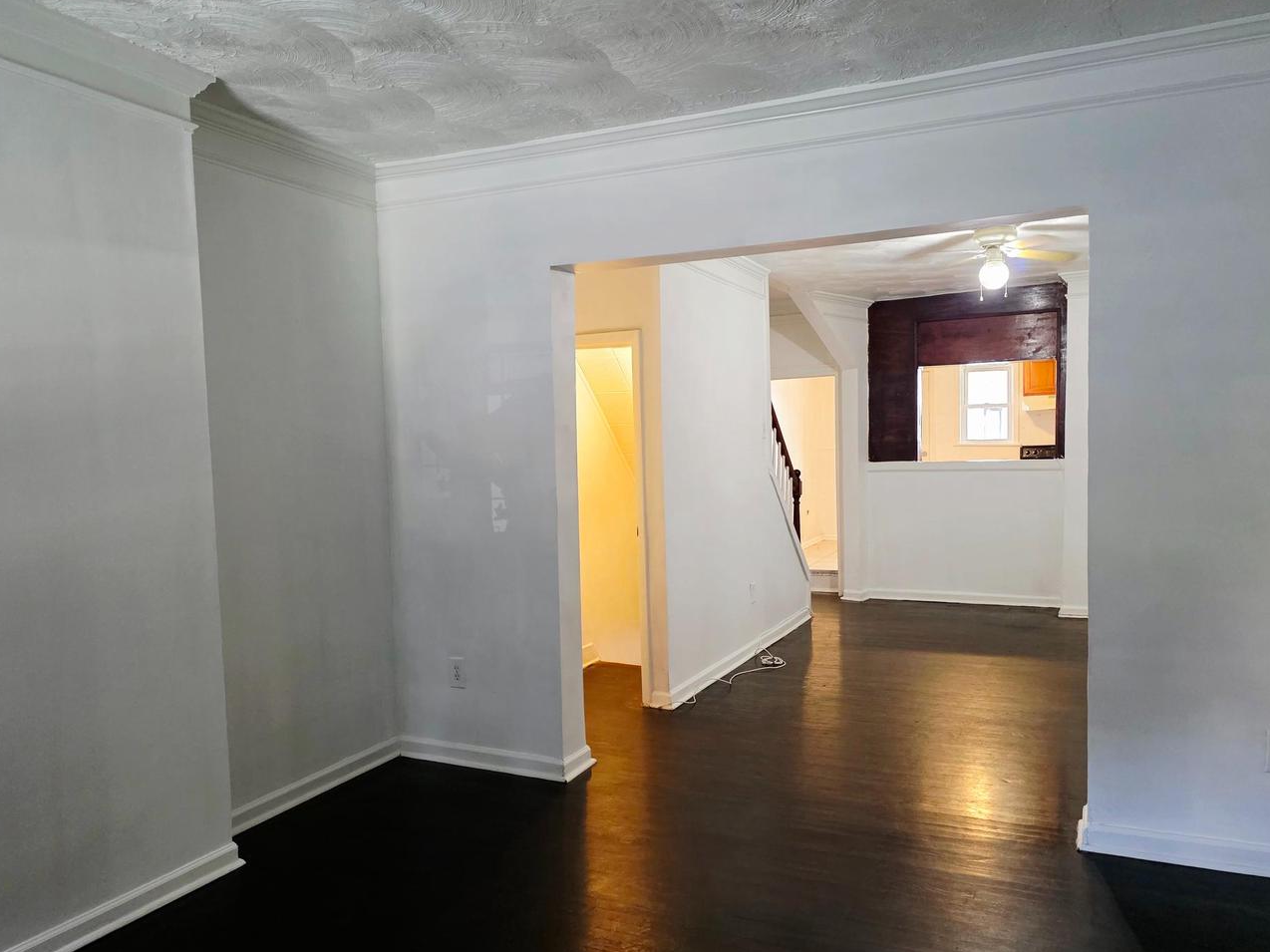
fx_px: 954
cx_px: 626
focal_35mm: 26
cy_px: 512
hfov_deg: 67.3
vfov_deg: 53.0
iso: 800
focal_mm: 6.3
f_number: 1.7
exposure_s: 1/120
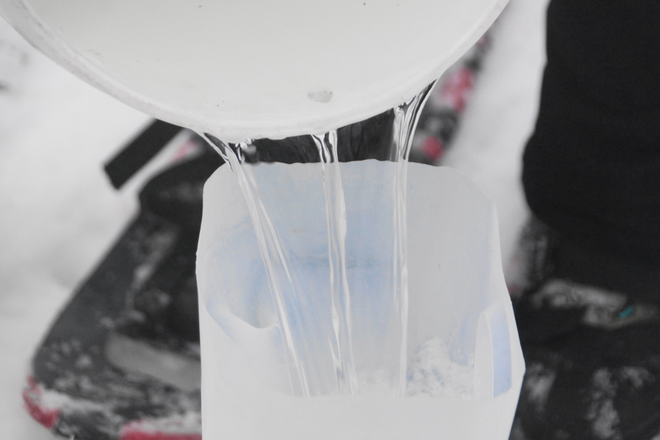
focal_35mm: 158
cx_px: 330
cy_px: 220
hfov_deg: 13.0
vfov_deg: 8.7
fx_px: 2886
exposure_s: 1/200
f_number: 5.6
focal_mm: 105
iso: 640
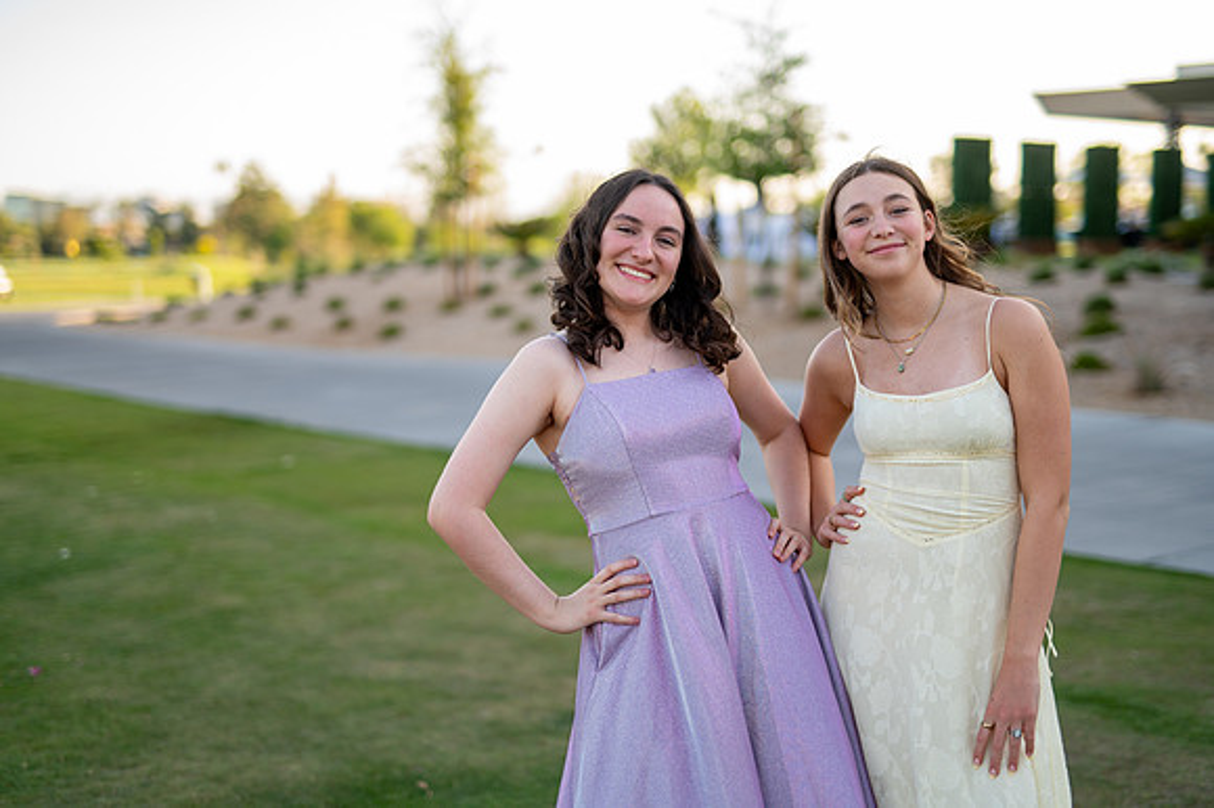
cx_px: 607
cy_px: 404
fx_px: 1685
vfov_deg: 27.0
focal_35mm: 50
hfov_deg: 39.6
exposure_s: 1/640
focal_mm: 50
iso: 100
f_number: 1.4
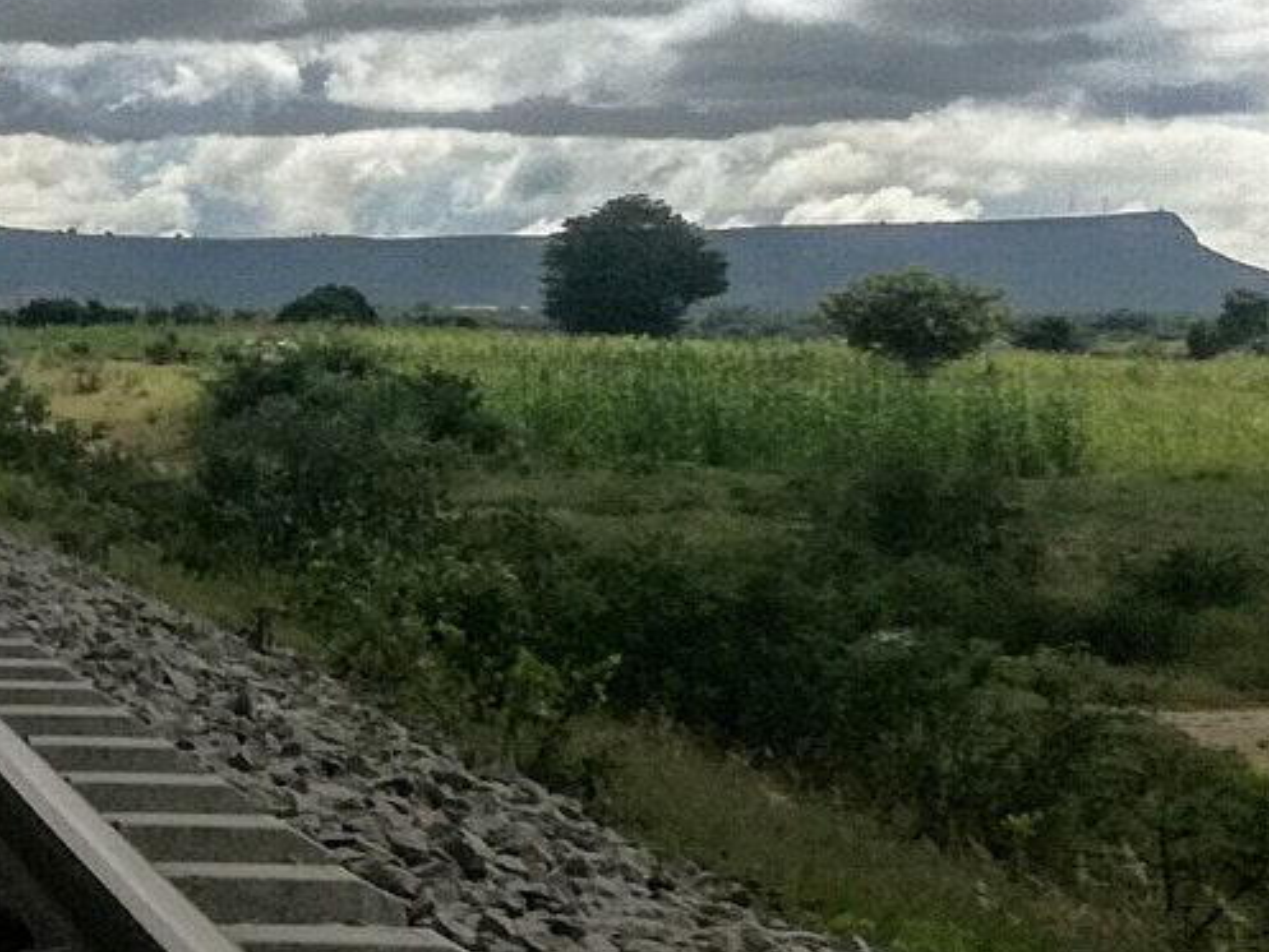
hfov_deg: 20.5
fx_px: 3190
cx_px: -398
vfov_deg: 16.7
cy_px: 84
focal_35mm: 87
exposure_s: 1/2299
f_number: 2
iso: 50
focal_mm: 3.79
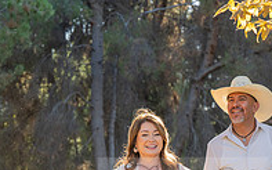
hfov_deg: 10.0
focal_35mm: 210
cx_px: 218
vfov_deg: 6.2
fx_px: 1556
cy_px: 190
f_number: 4
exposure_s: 1/200
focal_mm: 70
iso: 200
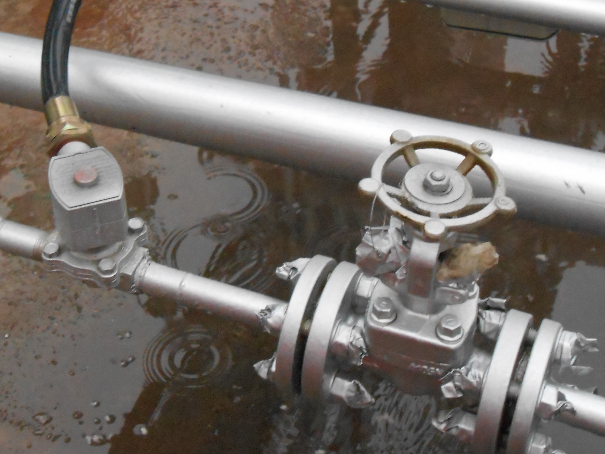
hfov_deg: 25.7
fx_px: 1311
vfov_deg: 19.4
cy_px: 84
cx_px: 162
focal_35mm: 75
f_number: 4.5
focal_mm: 7.8
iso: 640
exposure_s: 1/125
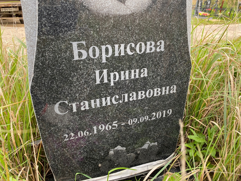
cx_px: 120
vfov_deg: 53.1
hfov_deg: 67.3
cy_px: 90
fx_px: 181
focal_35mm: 26
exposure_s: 1/121
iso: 64
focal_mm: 4.25
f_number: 1.8
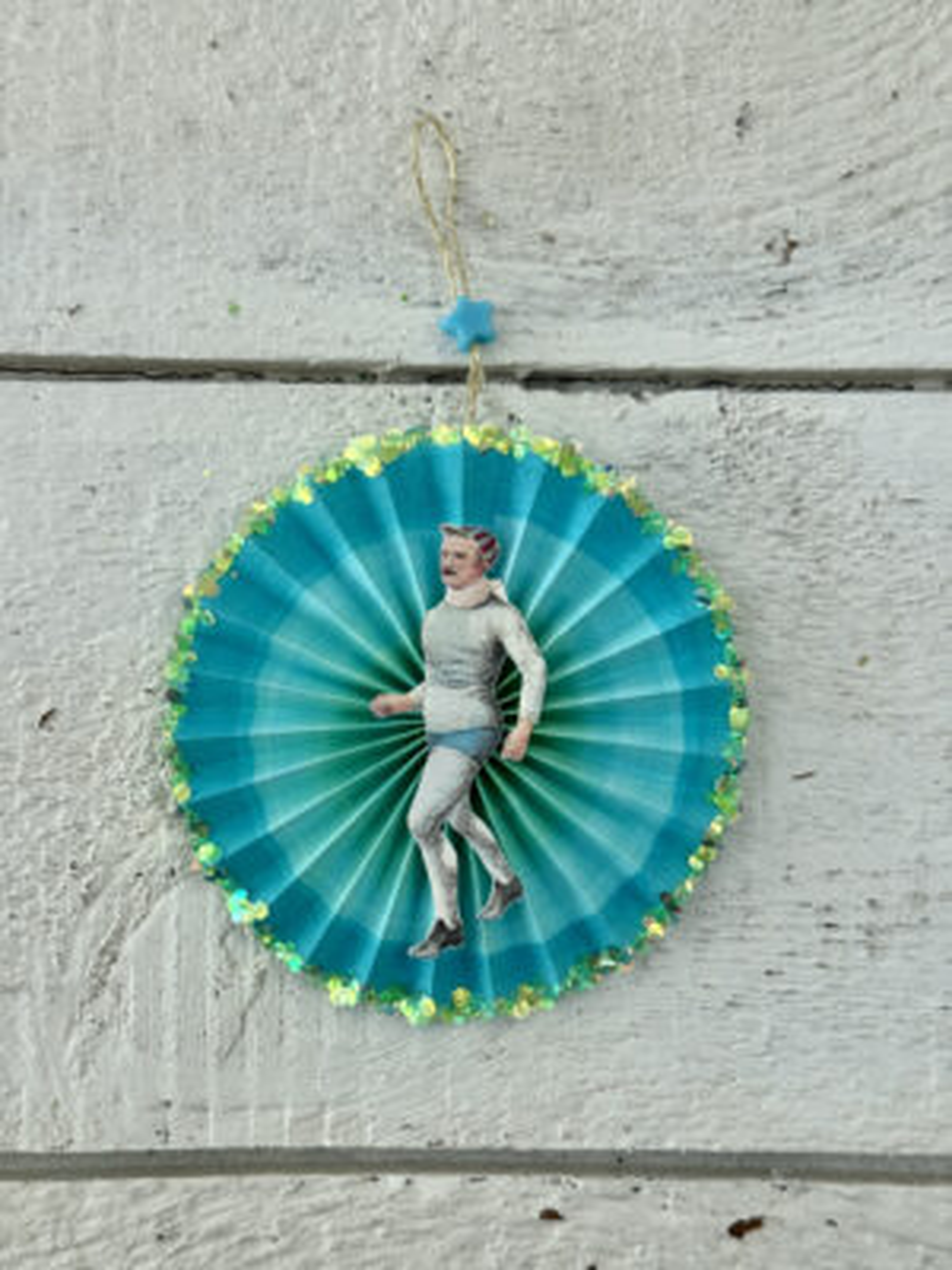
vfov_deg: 39.7
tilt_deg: -82.3
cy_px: 635
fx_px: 1760
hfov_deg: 30.3
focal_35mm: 48
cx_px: 476
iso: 64
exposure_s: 1/1114
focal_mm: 6.76
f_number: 1.78
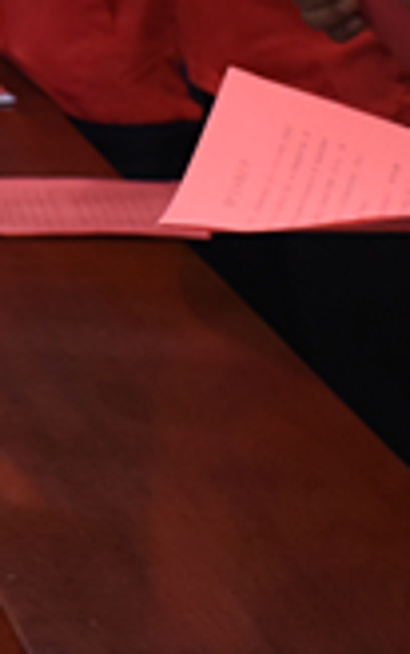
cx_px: -394
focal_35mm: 171
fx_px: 3055
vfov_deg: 11.7
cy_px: -341
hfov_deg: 7.4
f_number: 4.5
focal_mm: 23
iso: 800
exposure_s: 1/80
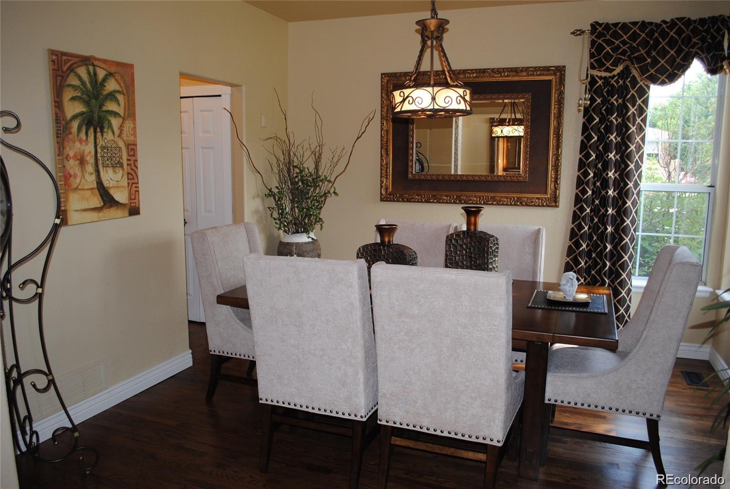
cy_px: 244
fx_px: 548
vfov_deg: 48.1
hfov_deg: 67.3
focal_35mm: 27
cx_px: 365
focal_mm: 18
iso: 200
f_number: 3.5
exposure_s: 1/60
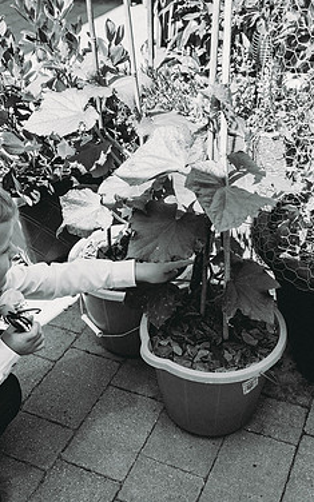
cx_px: 171
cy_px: 245
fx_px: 602
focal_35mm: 44
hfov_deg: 29.2
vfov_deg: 45.3
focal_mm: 28
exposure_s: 1/1600
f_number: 4
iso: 320
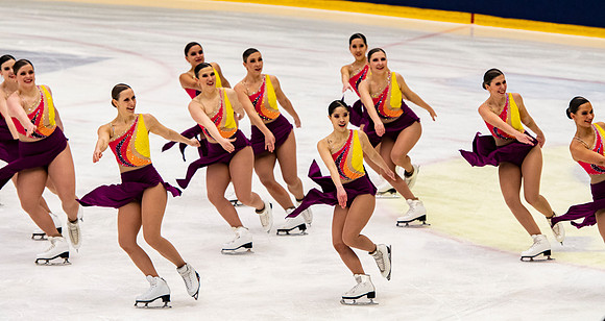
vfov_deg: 4.8
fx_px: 3816
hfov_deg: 9.1
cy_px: 146
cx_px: 303
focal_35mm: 241
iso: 1000
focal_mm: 145
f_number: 4
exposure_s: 1/500
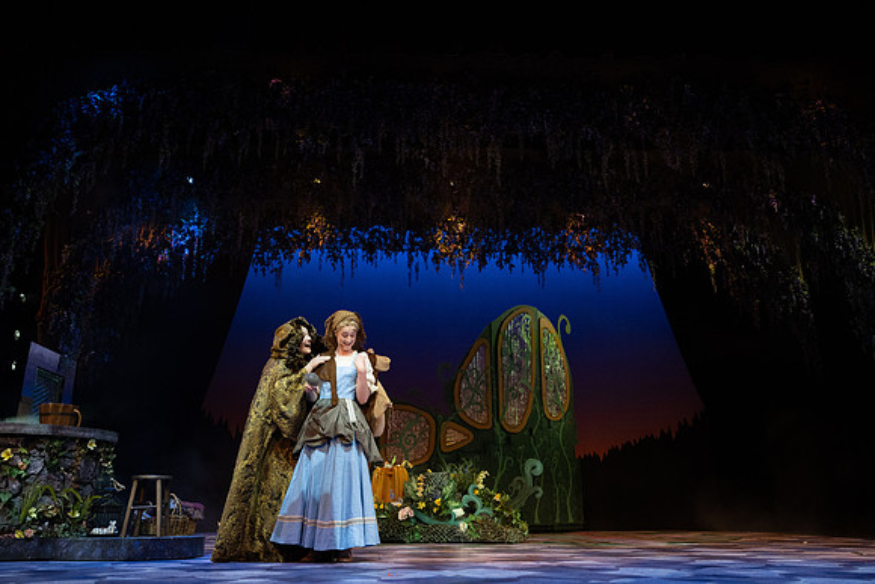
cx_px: 438
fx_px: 729
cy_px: 292
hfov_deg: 61.9
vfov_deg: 43.6
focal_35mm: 30
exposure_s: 1/640
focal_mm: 30
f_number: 4
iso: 2500
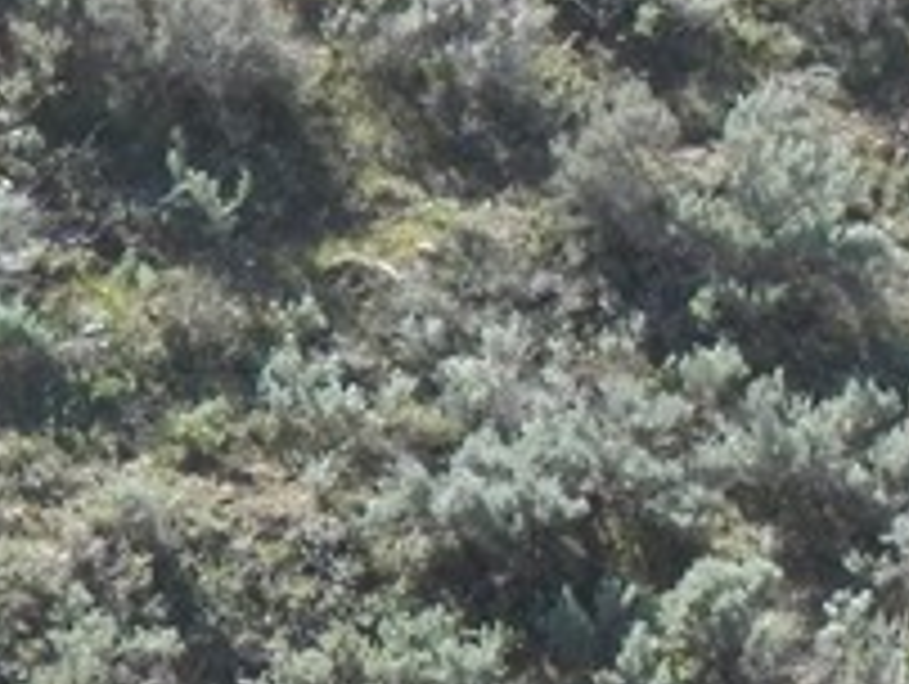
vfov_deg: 4.7
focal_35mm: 314
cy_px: -576
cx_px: 2056
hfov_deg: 6.1
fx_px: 8255
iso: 125
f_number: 4
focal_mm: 11.2
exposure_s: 1/640
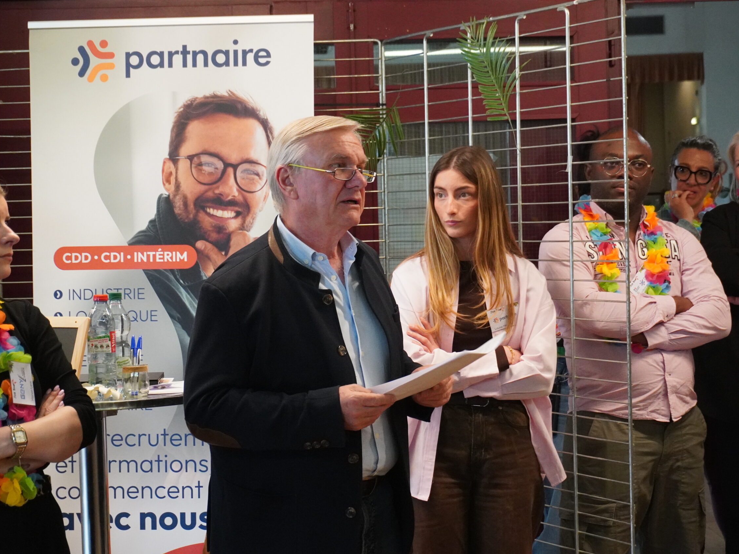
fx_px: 1751
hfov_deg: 23.8
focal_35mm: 82
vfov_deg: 18.0
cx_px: 386
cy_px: 275
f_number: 5.6
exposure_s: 1/160
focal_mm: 50
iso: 5000
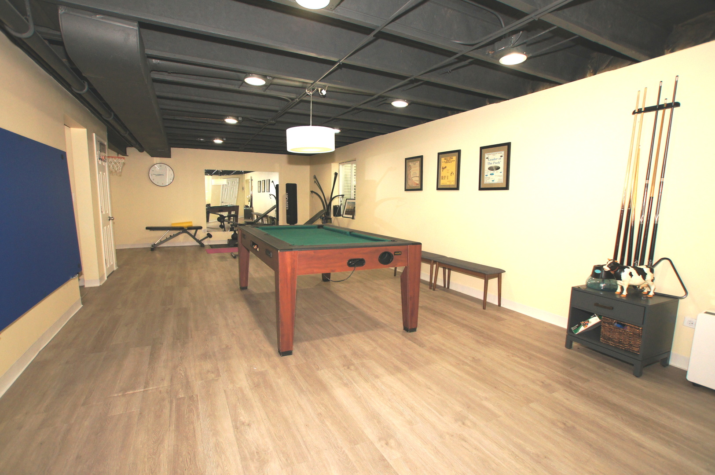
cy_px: 238
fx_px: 327
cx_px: 358
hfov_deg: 95.0
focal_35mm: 16
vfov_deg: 71.9
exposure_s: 1/60
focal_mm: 11
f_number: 4.5
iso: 800
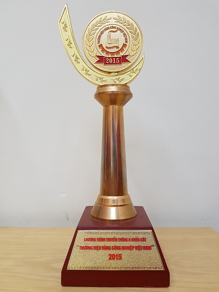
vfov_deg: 67.3
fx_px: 219
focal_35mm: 26
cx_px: 110
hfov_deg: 53.1
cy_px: 146
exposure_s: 1/25
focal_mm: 4.2
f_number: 1.7
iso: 200
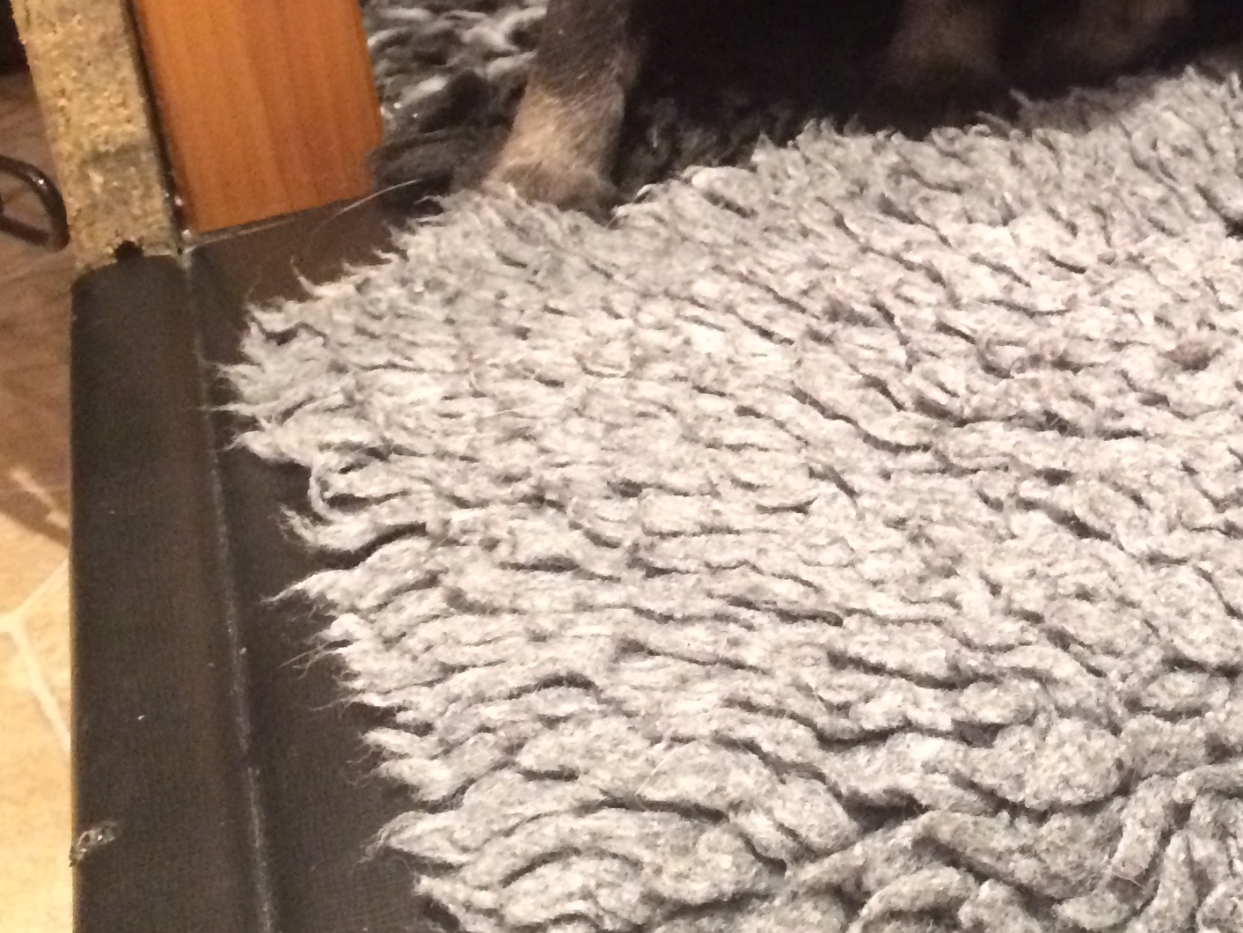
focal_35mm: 67
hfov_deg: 28.3
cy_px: 12
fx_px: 2406
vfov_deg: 21.2
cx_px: 1017
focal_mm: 4.15
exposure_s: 1/17
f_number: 2.2
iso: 320
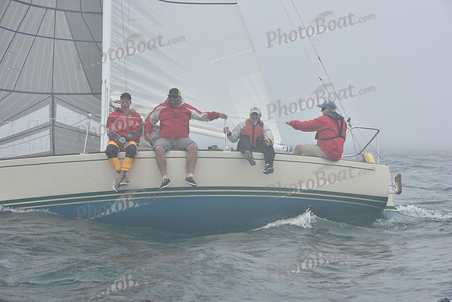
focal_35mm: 100
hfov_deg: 20.4
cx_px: 226
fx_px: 1256
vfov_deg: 13.7
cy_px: 151
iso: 250
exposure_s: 1/800
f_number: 9
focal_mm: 100
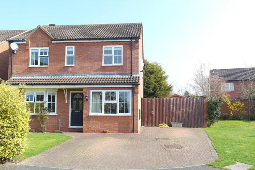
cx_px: 128
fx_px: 234
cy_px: 85
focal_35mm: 33
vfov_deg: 40.0
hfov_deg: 57.2
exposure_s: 1/200
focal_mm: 22
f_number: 5.6
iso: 100
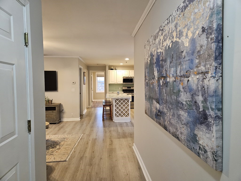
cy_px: 90
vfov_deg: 58.9
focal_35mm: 23
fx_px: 160
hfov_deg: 73.9
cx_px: 120
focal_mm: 5.4
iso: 800
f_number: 1.8
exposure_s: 1/120
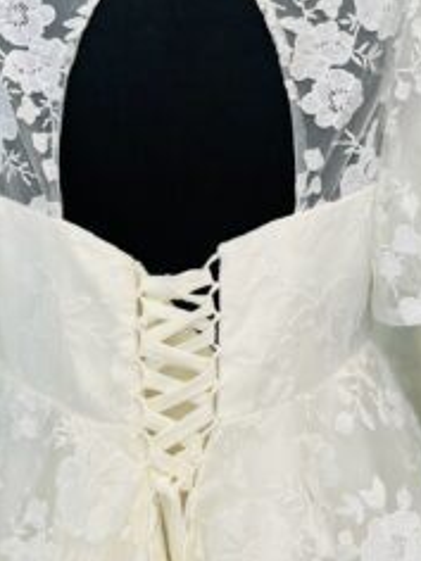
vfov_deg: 38.3
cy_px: 82
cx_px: 186
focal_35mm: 47
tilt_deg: -5.9
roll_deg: -0.7
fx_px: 762
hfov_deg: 30.9
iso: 40
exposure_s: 1/177
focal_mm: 5.1
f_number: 1.6
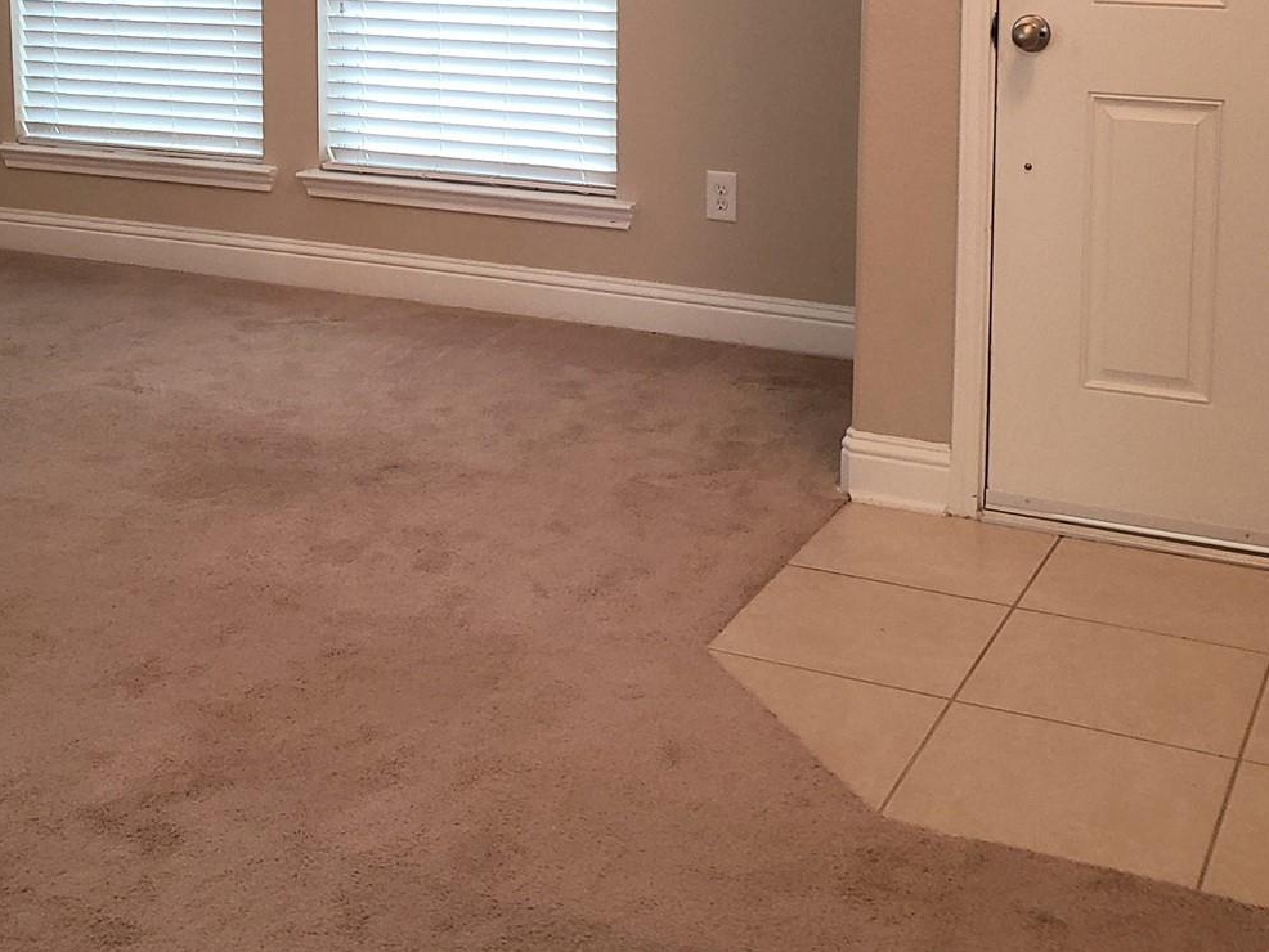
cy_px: 81
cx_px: 389
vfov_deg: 26.1
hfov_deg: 35.1
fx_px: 1980
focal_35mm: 54
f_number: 1.5
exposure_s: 1/60
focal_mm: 4.3
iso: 160
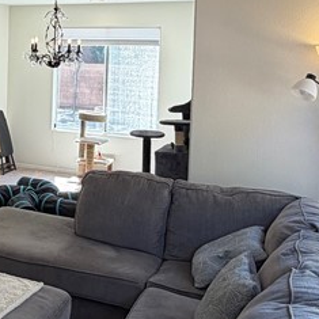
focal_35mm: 54
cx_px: 3
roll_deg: -0.9
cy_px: 73
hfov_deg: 29.6
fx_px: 563
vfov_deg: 31.0
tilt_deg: -2.8
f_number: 2.2
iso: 40
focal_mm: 2.22
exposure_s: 1/100
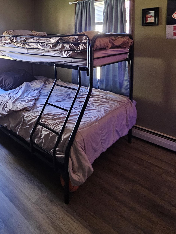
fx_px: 163
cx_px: 17
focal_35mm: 24
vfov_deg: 65.3
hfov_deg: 50.4
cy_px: 47
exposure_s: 1/30
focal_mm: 2.2
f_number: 2.2
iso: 400
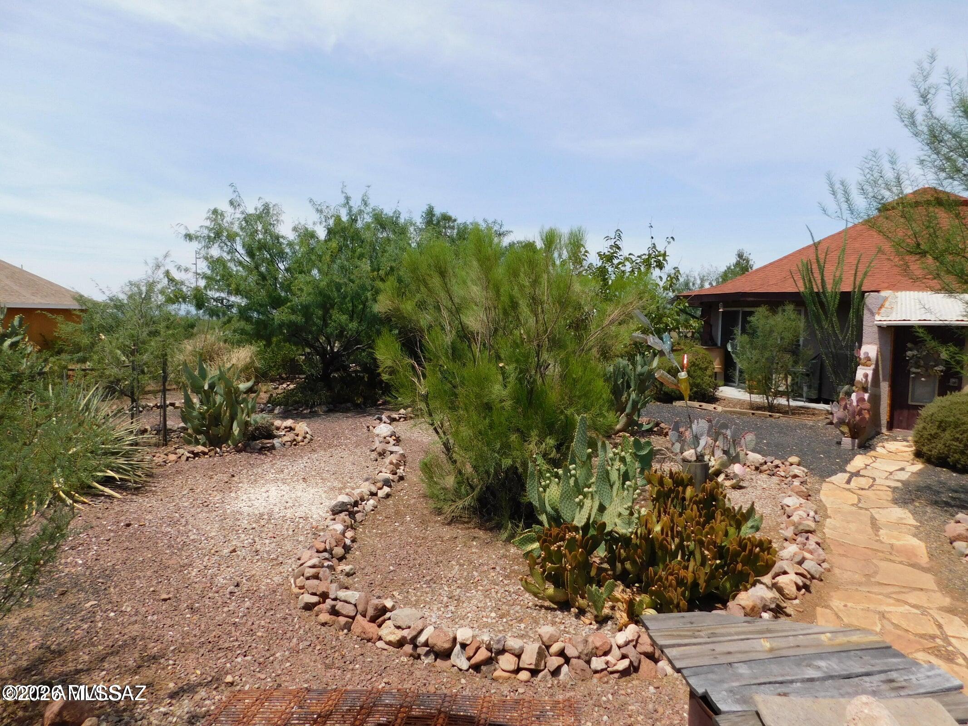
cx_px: 484
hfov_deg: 73.9
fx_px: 643
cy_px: 363
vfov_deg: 58.9
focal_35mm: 23
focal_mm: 4
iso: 125
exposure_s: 1/400
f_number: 6
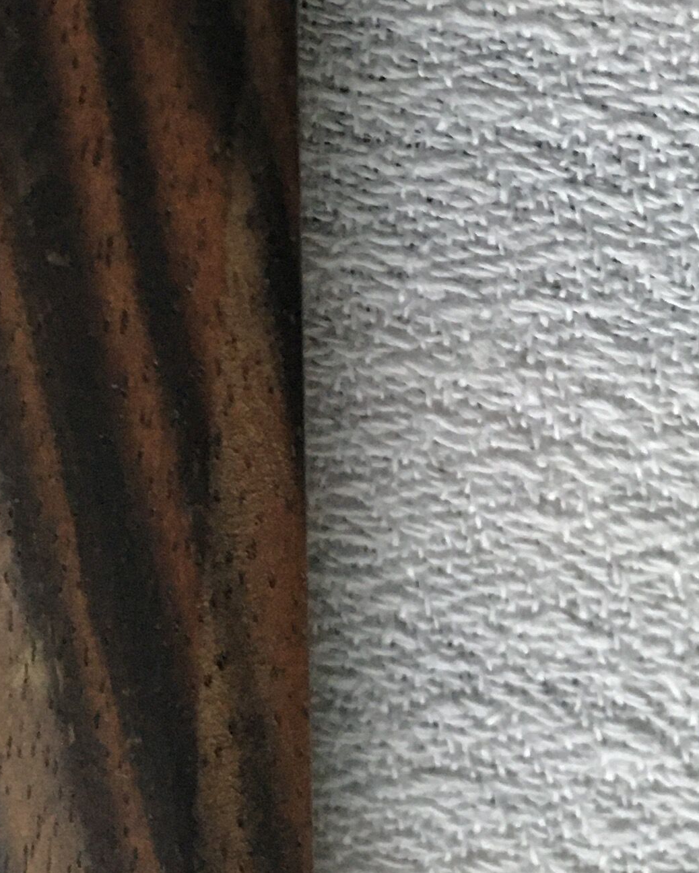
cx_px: 290
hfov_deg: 17.5
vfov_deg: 21.4
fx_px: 2275
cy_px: 160
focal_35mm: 88
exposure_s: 1/33
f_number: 2.2
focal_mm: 4.15
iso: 250
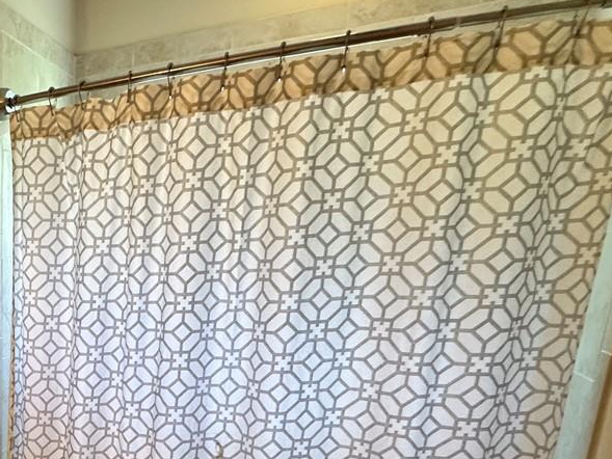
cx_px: -101
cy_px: 452
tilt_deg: -15.2
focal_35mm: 38
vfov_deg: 34.5
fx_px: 672
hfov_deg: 38.2
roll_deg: +2.4
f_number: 2.2
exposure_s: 1/60
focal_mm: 2.22
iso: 160
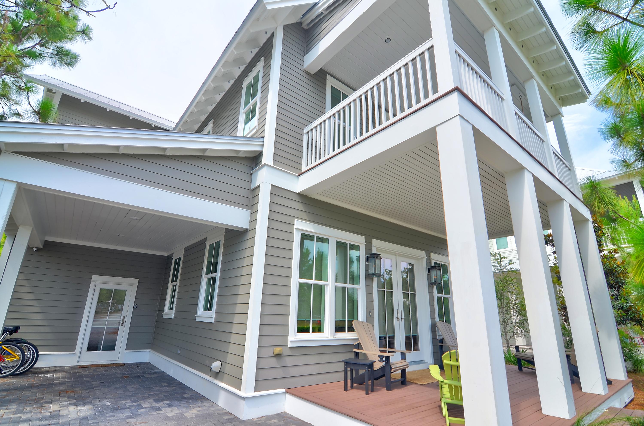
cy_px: 213
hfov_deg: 95.1
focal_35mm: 16
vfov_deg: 71.8
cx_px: 322
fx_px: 295
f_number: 6.3
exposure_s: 1/160
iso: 100
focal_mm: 11
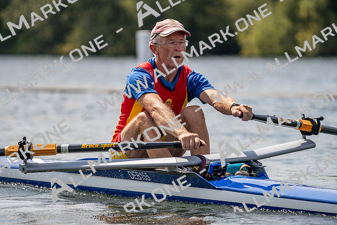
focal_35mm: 332
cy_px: 112
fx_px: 3108
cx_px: 168
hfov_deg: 6.2
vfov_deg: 4.1
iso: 160
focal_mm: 332
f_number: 6.3
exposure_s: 1/1600
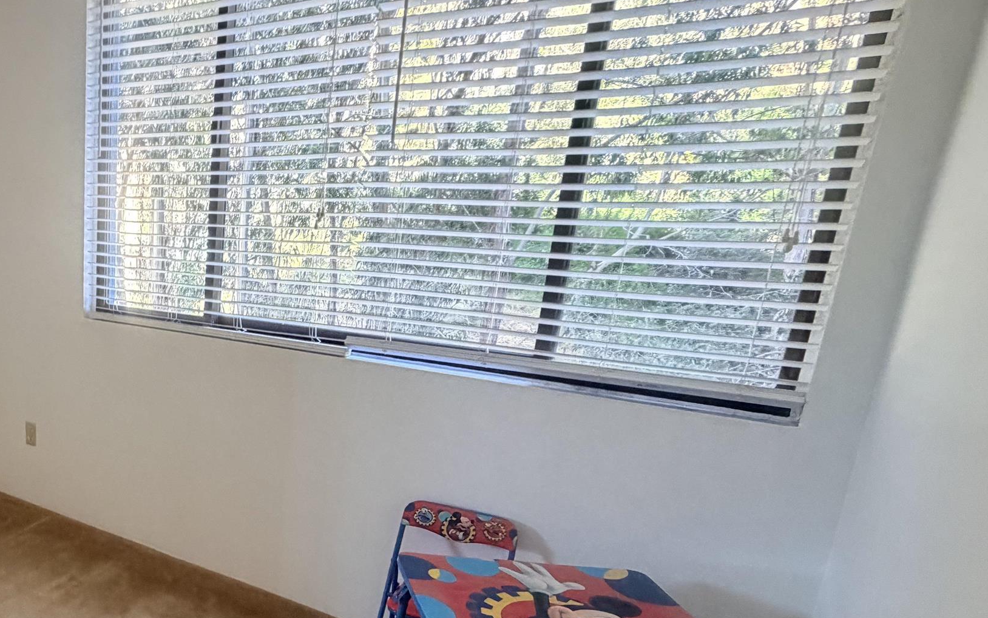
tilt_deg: -10.7
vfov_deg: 44.1
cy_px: 392
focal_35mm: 28
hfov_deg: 57.8
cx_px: 113
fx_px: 754
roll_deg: +0.5
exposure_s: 1/60
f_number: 2.2
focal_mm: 2.22
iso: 400
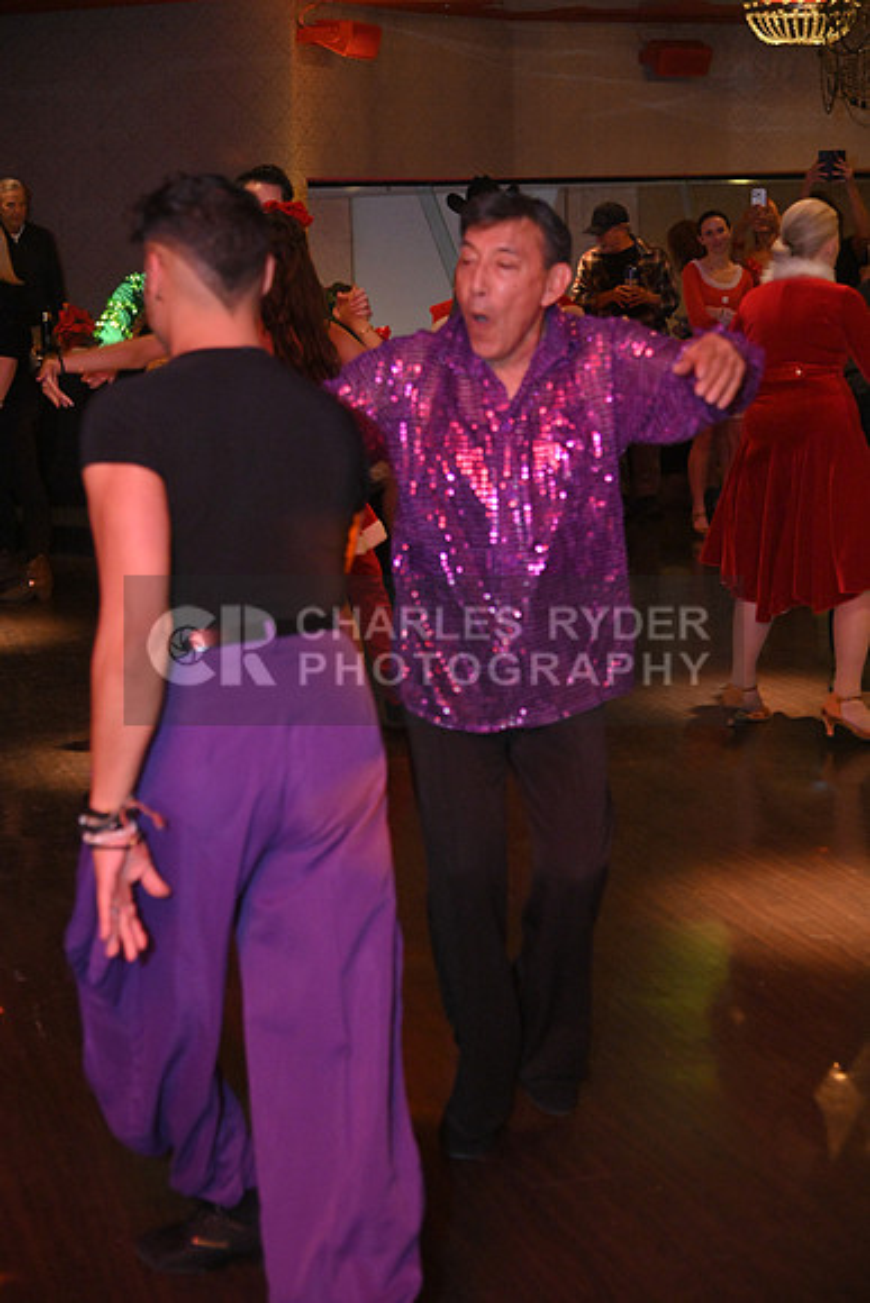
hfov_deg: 23.4
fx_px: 2101
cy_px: 652
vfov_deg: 34.5
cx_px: 435
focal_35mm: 58
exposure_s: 1/100
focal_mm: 58
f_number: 4
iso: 4000
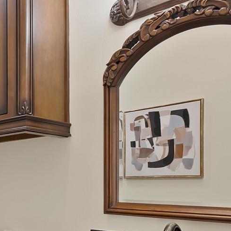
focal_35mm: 42
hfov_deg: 32.3
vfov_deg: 38.5
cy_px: 185
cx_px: -54
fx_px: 317
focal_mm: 12
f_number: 9
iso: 640
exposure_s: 1/1.25
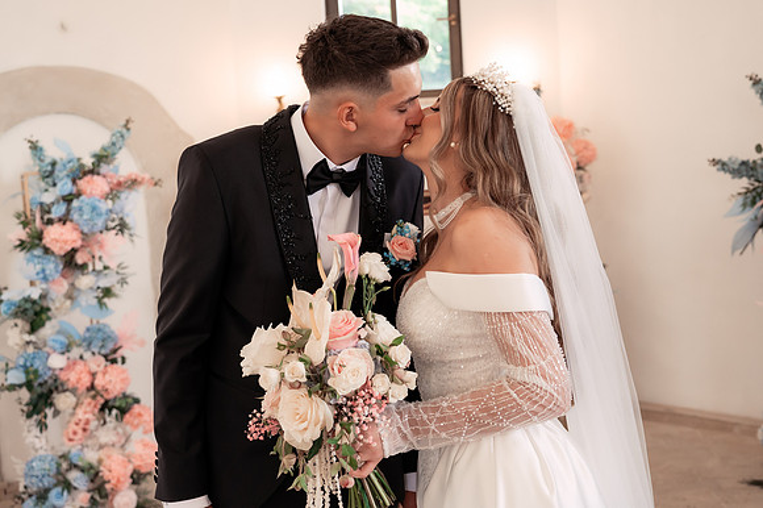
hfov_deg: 48.6
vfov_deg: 33.5
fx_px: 844
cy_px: 238
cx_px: 415
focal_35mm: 40
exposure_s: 1/200
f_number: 3.5
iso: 1600
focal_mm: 36
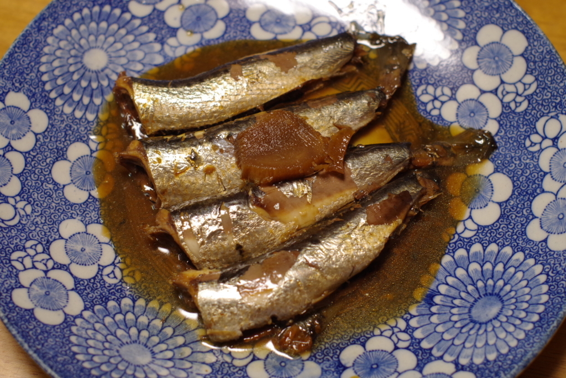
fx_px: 1179
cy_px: 189
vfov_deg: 18.2
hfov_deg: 27.0
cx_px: 283
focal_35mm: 75
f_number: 4
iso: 1000
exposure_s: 1/60
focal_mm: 50
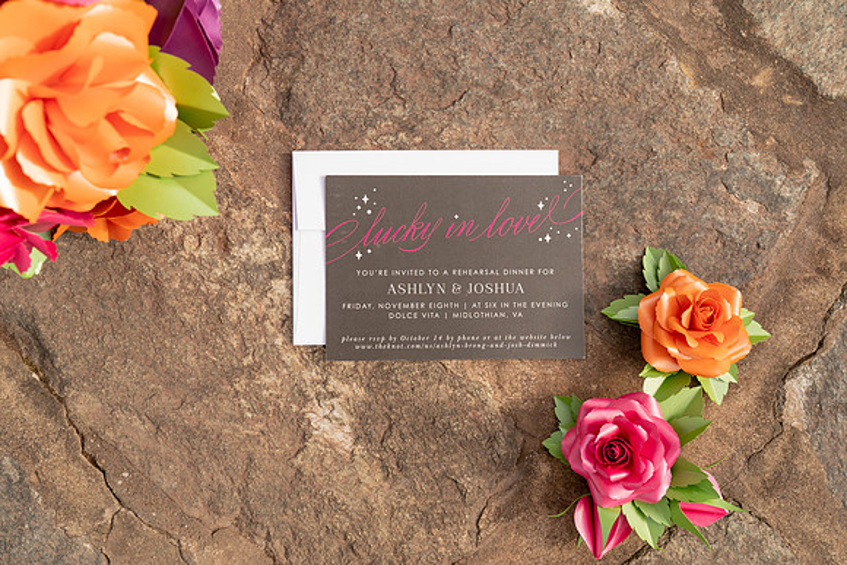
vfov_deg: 37.5
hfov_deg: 53.9
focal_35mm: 35
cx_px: 424
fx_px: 833
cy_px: 282
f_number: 5.6
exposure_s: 1/200
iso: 500
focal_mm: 35
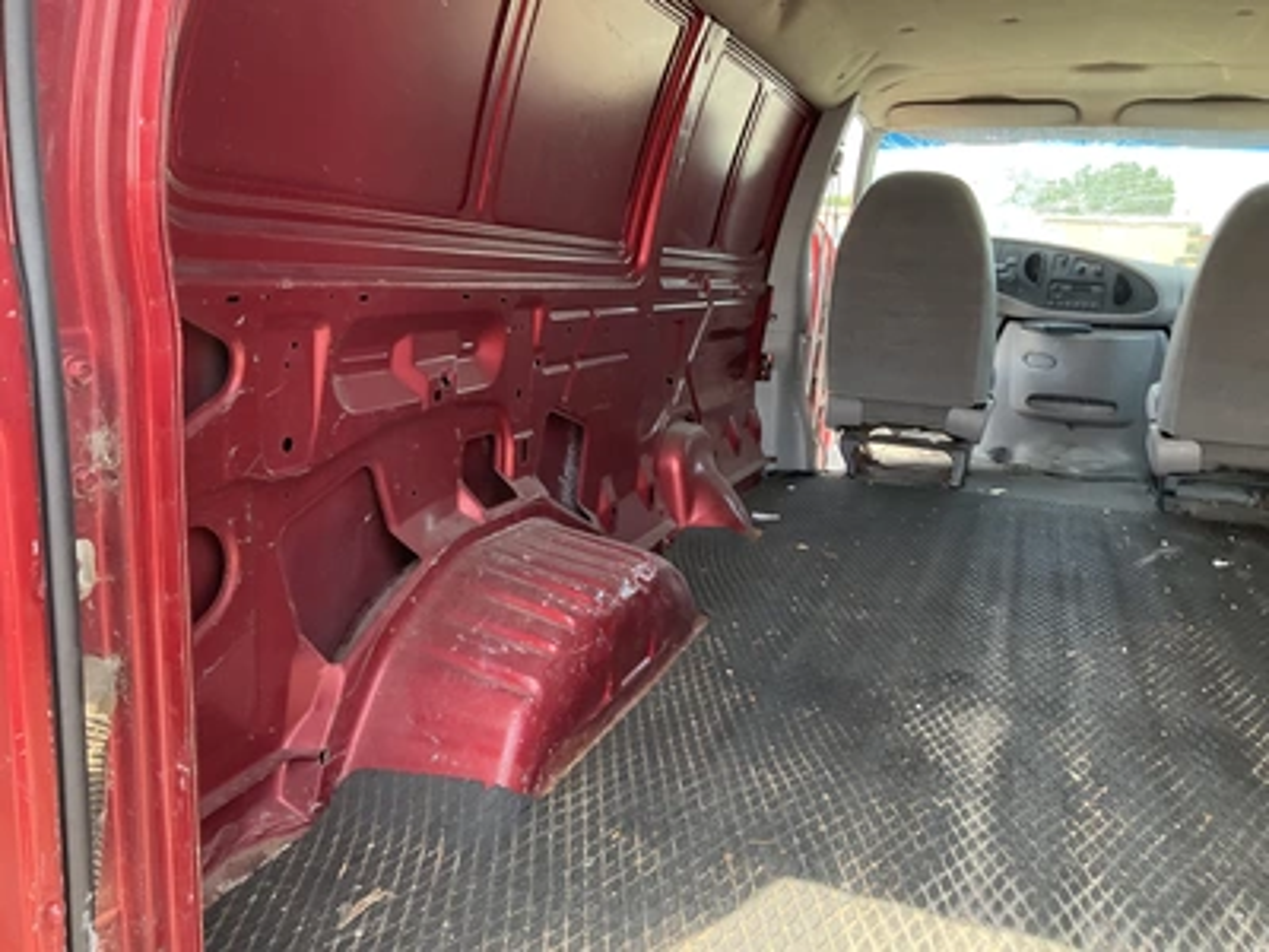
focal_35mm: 29
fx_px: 1063
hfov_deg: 61.7
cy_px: 476
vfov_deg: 48.2
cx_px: 634
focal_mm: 3
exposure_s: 1/122
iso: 64
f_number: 1.8
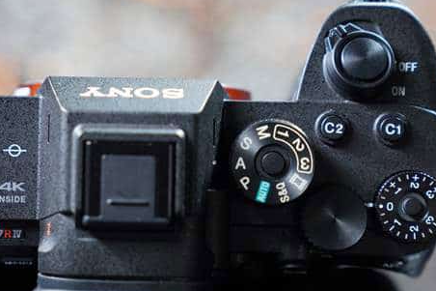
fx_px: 1501
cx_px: 151
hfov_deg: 16.5
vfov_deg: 11.0
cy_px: 171
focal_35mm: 124
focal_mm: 70
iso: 800
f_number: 4
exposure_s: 1/100
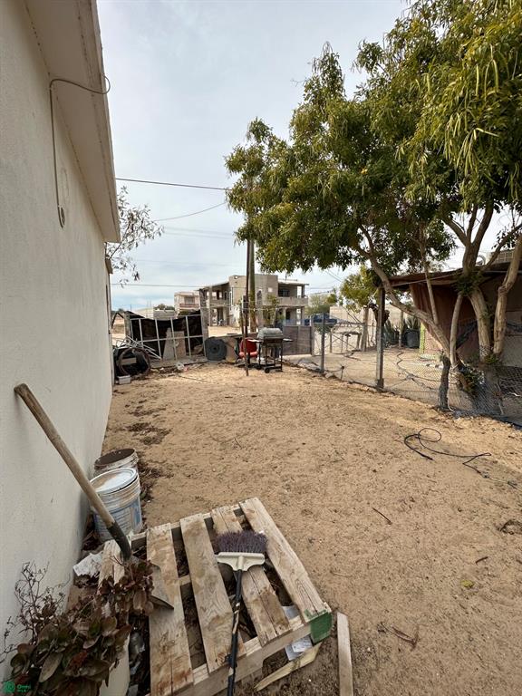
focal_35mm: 14
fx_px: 281
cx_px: 261
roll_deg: -0.7
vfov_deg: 102.1
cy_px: 348
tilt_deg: -7.4
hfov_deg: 85.7
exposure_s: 1/1473
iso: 40
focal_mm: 2.22
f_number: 2.2
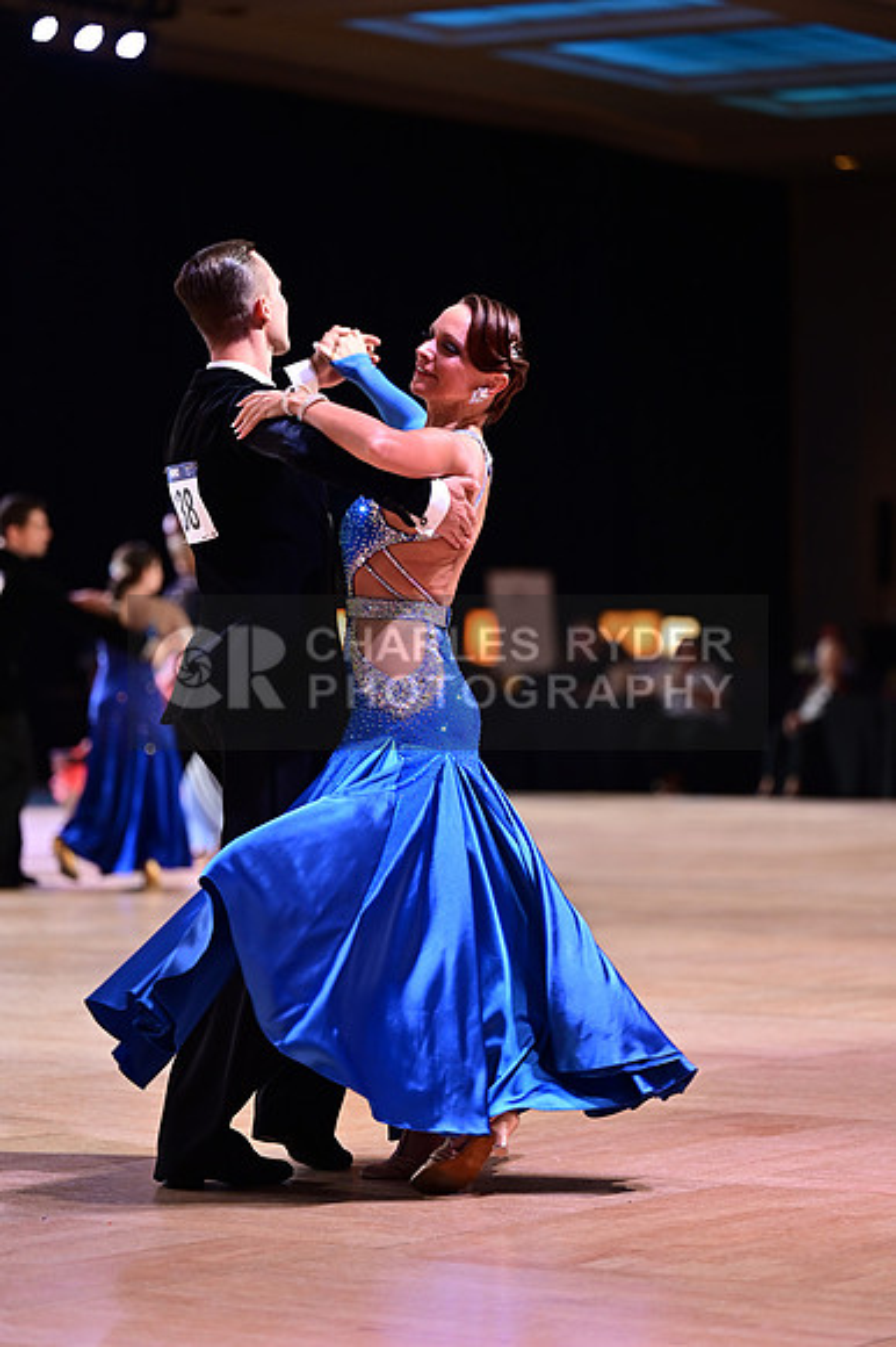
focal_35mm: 120
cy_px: 674
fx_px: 4485
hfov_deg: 11.4
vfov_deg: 17.1
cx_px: 448
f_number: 2.8
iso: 1600
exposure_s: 1/400
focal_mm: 120
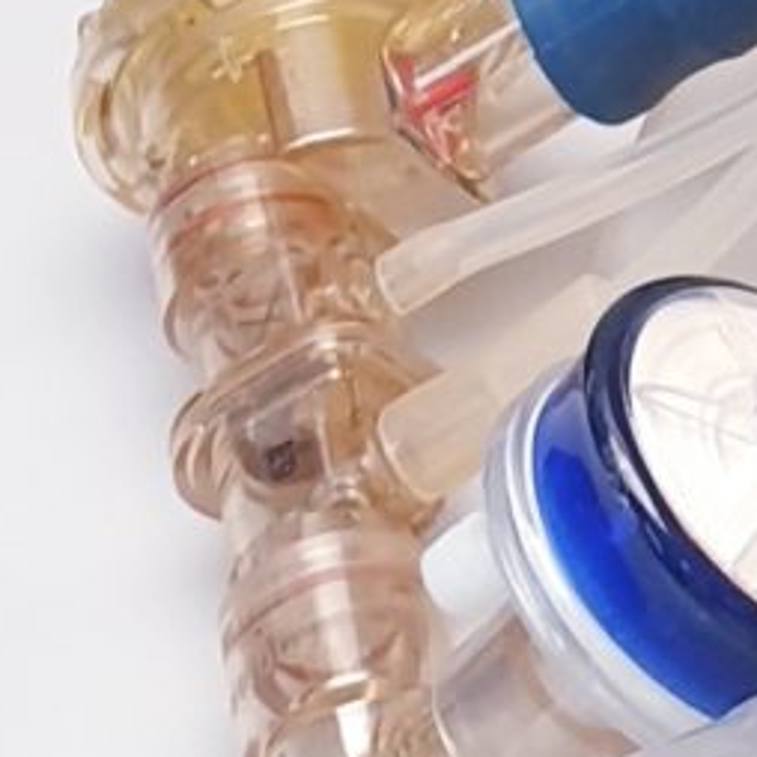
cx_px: 2387
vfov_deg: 6.9
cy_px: -1371
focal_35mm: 232
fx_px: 5740
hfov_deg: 6.7
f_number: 2.4
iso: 80
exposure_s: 1/50
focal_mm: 4.3
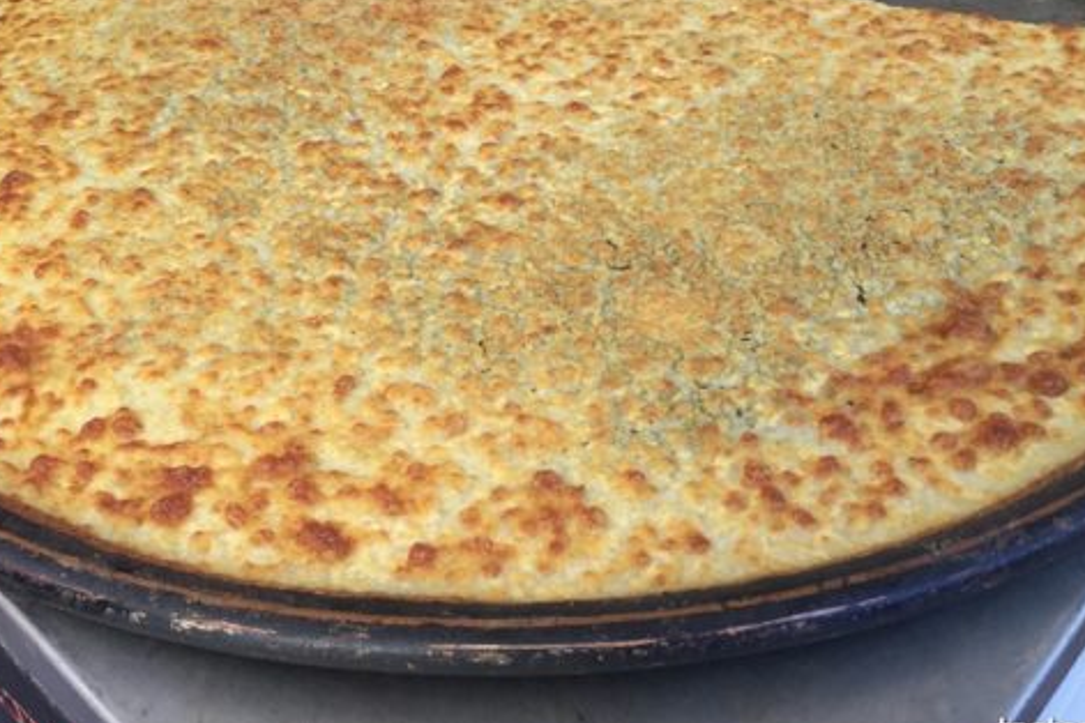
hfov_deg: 47.3
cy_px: 205
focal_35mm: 41
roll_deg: +1.4
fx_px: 1236
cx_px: 481
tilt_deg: -32.9
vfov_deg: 32.2
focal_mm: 4.15
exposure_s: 1/140
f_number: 2.2
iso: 32
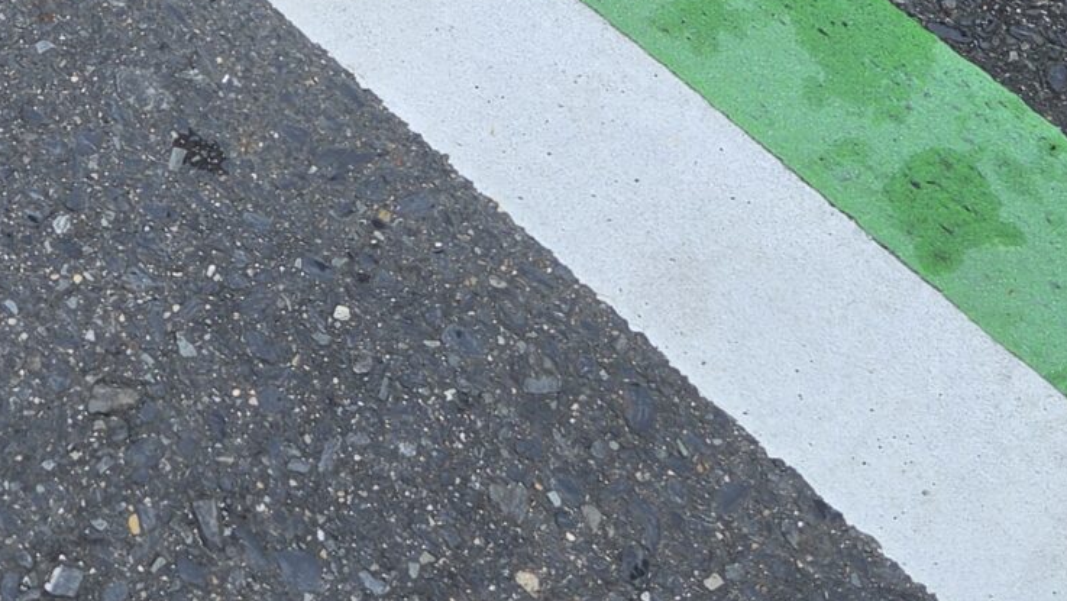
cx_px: 287
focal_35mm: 87
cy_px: -600
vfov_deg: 12.3
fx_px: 2462
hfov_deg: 24.2
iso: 32
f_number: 1.8
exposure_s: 1/180
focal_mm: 5.4
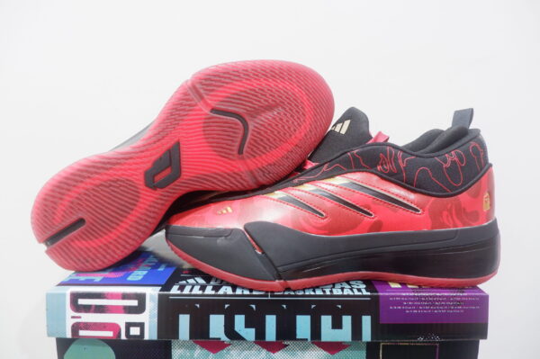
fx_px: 345
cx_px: 270
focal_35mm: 23
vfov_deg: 55.0
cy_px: 180
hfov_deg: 76.1
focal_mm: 15
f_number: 3.5
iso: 1250
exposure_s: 1/25
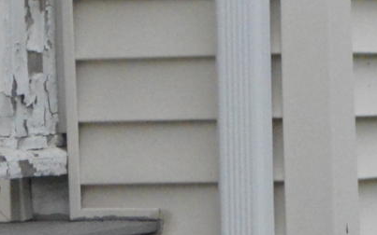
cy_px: -48
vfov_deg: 3.7
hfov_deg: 5.9
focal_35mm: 353
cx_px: 608
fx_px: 3625
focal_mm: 31
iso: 3200
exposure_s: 1/4000
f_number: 8
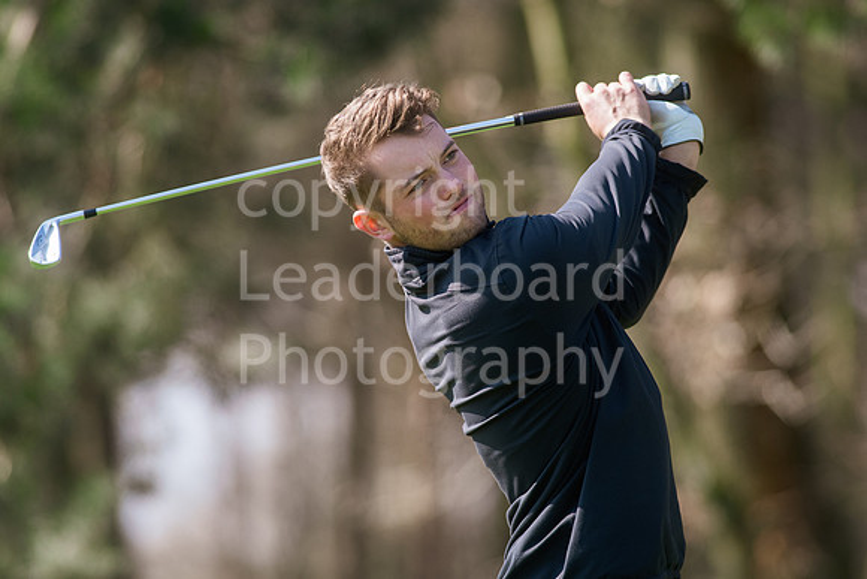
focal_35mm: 450
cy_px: 290
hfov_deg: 4.6
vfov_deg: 3.1
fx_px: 10840
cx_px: 434
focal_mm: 300
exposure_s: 1/1600
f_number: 4
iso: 400
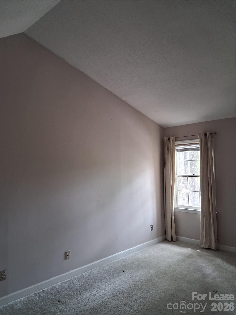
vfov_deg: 65.3
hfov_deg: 51.4
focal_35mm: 27
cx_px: 118
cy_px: 158
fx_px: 245
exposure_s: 1/60
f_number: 1.8
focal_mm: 4
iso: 400
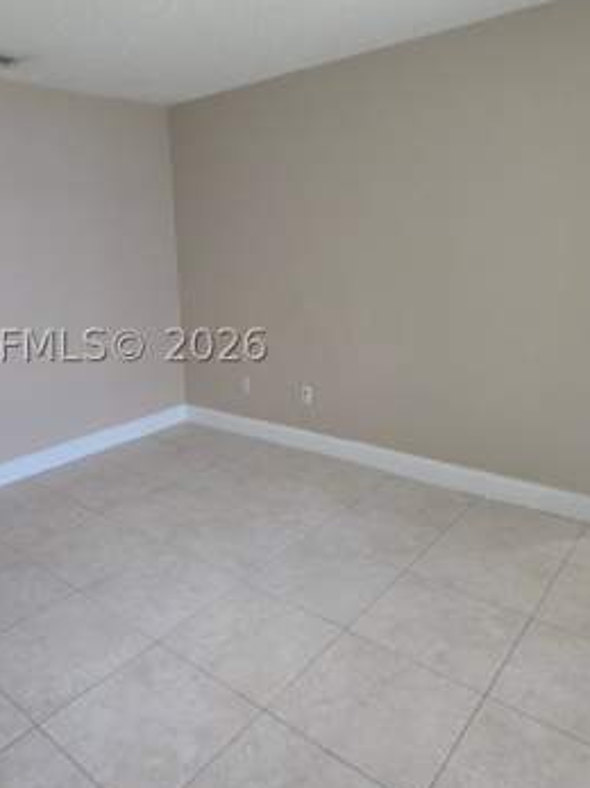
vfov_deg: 71.3
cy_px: 345
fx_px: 546
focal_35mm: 24
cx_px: 213
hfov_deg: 56.0
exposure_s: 1/60
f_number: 2.2
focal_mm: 2.2
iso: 200
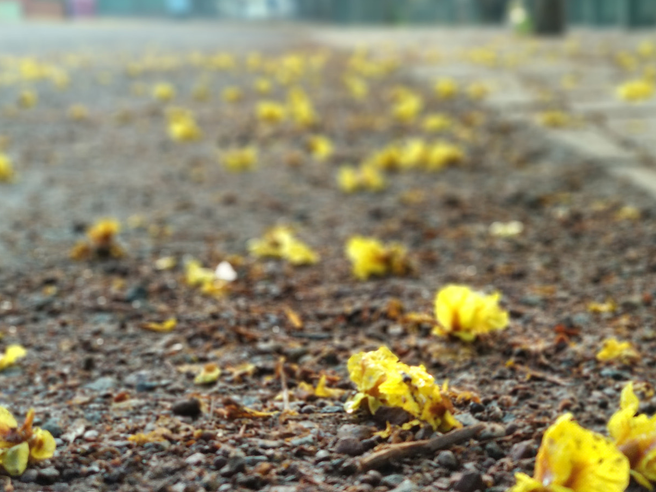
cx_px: 355
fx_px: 1307
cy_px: 291
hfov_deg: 28.2
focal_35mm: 69
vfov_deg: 21.3
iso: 250
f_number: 2.6
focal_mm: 5.99
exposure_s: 1/100
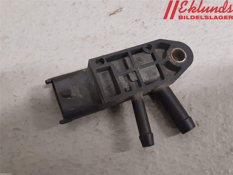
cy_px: 88
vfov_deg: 53.1
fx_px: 175
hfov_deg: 67.3
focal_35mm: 26
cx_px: 116
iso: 250
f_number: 1.7
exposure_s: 1/50
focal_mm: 3.93
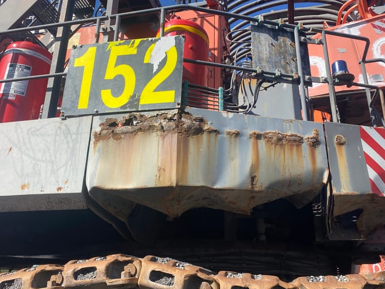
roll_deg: -3.8
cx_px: 210
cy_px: 150
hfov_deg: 58.3
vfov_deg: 45.4
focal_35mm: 31
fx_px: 345
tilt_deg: +18.2
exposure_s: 1/2268
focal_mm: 4.25
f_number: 1.8
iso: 32
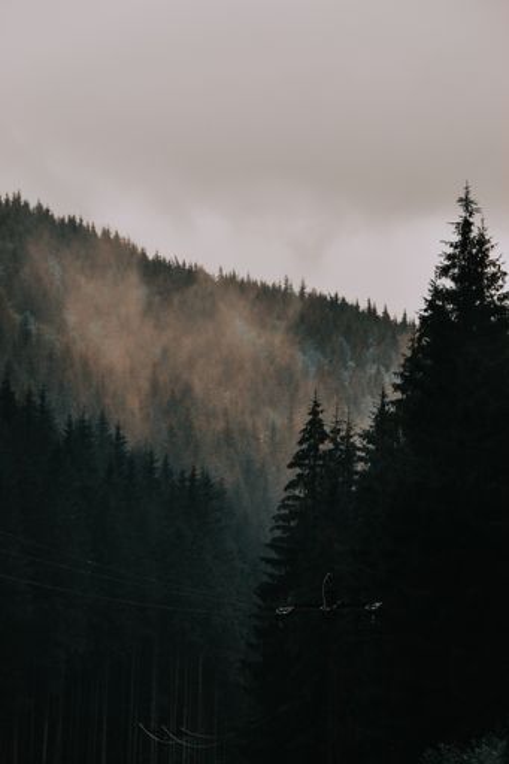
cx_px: 254
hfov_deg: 9.9
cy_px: 382
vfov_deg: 14.9
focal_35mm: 138
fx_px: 2929
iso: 320
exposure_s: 1/400
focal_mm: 92
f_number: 5
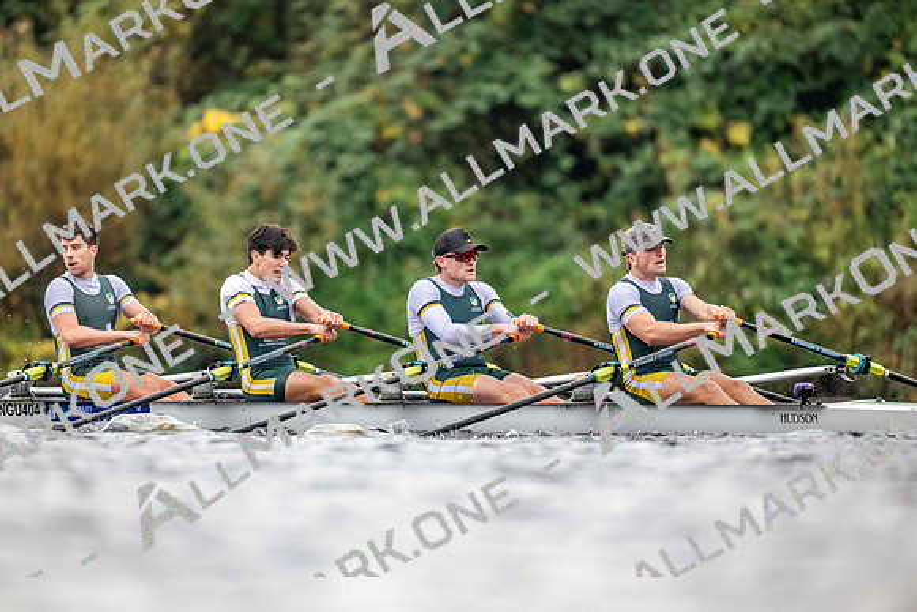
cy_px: 306
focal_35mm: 600
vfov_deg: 2.3
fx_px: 15286
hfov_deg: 3.4
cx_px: 458
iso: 3200
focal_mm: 600
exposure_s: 1/2500
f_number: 4
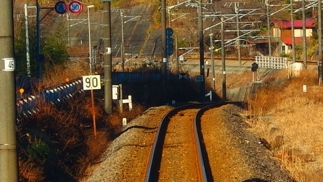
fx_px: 2750
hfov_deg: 6.7
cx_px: 233
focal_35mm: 321
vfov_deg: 3.8
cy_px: 3
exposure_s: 1/640
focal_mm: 23.5
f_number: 4.5
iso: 100
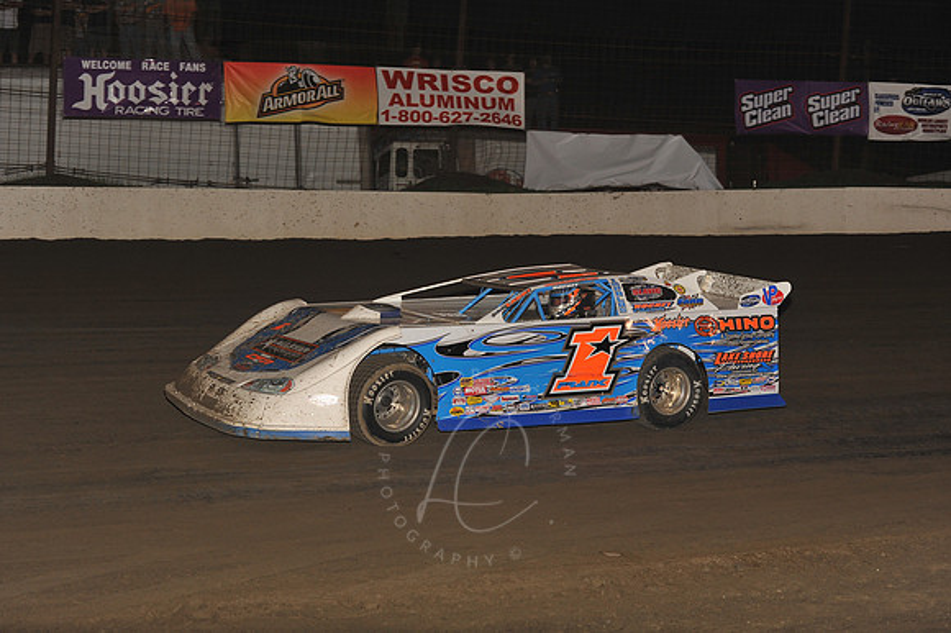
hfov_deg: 25.4
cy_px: 316
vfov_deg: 17.0
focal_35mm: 80
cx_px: 476
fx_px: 2112
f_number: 6.3
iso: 800
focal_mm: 80
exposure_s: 1/320
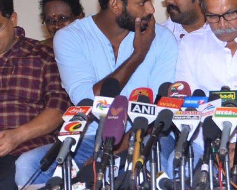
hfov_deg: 10.5
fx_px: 1276
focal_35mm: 182
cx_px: 272
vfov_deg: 8.5
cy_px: 28
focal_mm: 48
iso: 800
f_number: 4.8
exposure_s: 1/200
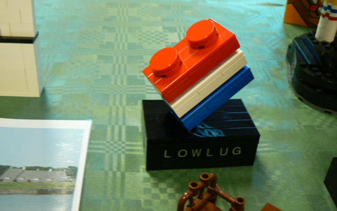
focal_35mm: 42
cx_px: 181
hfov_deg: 47.2
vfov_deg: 30.5
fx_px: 386
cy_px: 99
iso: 200
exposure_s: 1/20
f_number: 2.8
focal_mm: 6
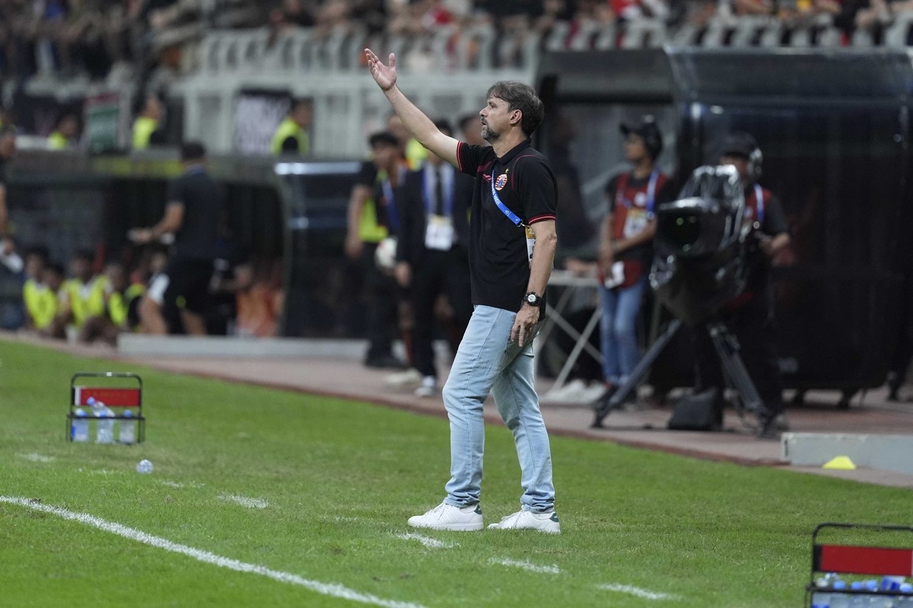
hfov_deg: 6.9
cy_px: 304
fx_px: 7608
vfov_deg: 4.6
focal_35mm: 300
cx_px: 456
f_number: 2.8
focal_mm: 300
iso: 3200
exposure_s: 1/1250
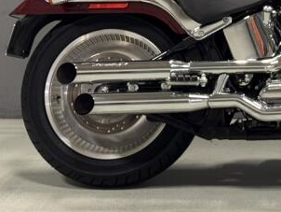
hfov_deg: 14.9
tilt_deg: -9.8
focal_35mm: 127
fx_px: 1032
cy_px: 1
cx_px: 349
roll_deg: -0.5
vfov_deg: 11.6
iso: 200
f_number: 1.78
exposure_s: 1/60
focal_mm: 6.76
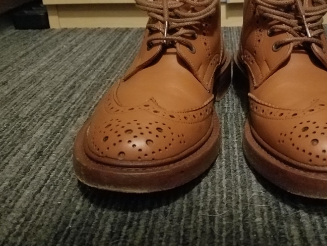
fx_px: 387
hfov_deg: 44.8
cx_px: 227
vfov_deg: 34.8
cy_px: 84
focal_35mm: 41
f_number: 1.7
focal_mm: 4.2
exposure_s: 1/9
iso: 1250
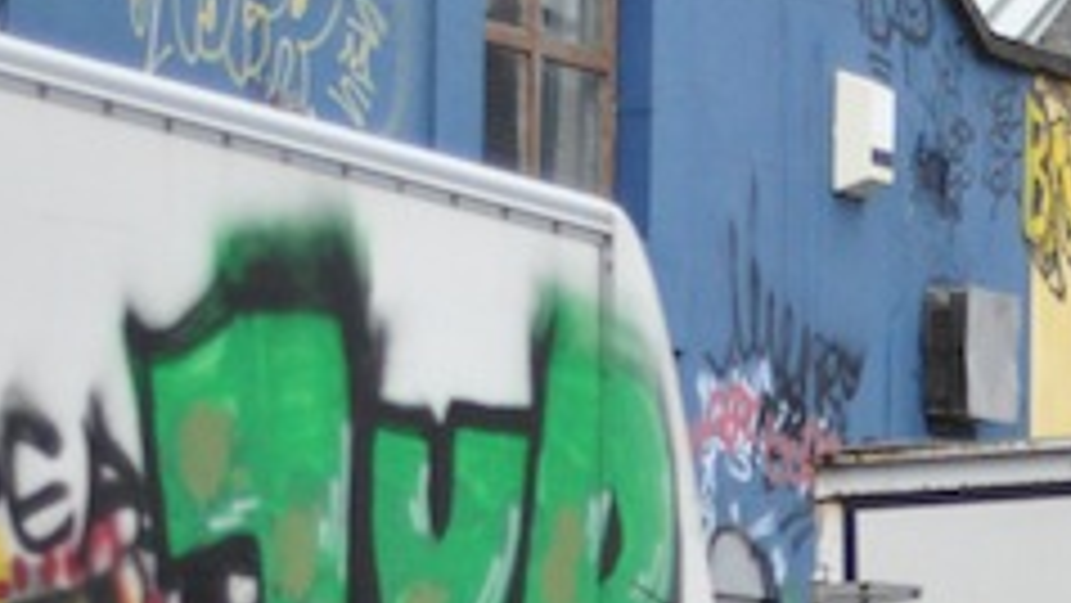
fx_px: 7016
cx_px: 1094
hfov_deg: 8.7
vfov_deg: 4.9
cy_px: 801
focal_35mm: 247
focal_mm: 50
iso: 1600
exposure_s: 1/2000
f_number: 2
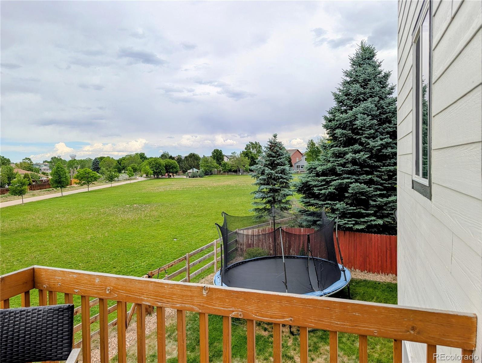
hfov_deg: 71.5
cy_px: 182
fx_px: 335
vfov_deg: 56.9
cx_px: 241
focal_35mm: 24
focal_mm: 6.9
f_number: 1.68
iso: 21
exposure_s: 1/939
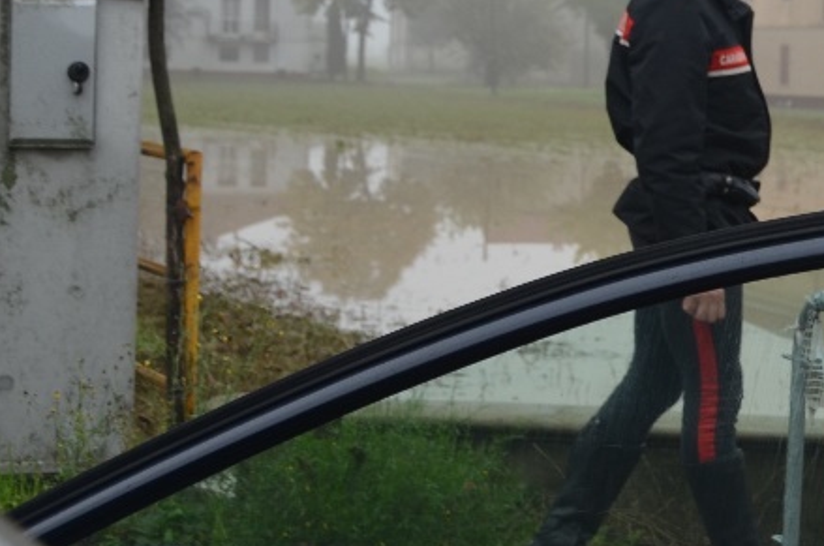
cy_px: 118
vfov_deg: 9.5
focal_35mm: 143
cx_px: 984
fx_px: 3267
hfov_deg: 14.0
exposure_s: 1/125
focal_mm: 34
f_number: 5.6
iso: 200
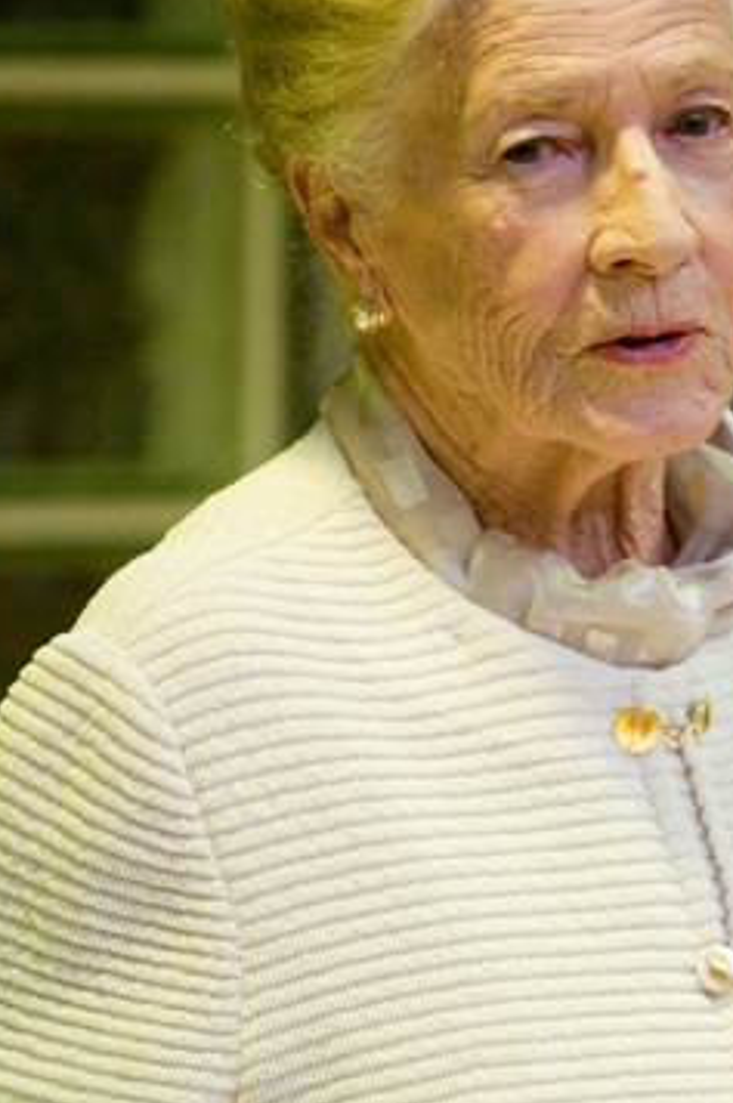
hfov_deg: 3.0
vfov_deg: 4.5
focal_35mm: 457
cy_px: 485
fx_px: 13997
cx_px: 620
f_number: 2.8
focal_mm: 170
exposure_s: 1/100
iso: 800
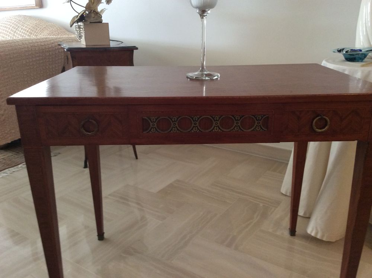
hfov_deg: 56.9
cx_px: 186
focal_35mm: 32
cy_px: 139
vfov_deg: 44.1
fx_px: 343
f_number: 2.4
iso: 125
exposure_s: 1/25
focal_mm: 3.3
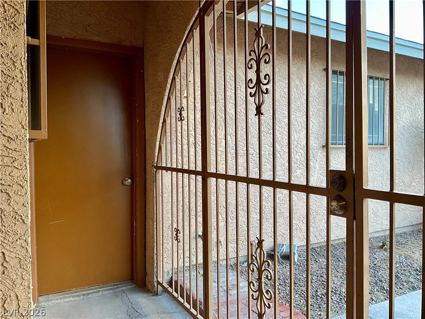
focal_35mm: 29
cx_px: 212
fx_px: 356
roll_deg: +0.5
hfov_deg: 61.7
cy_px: 160
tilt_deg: -2.2
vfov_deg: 48.2
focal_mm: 3
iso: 32
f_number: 1.8
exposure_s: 1/60
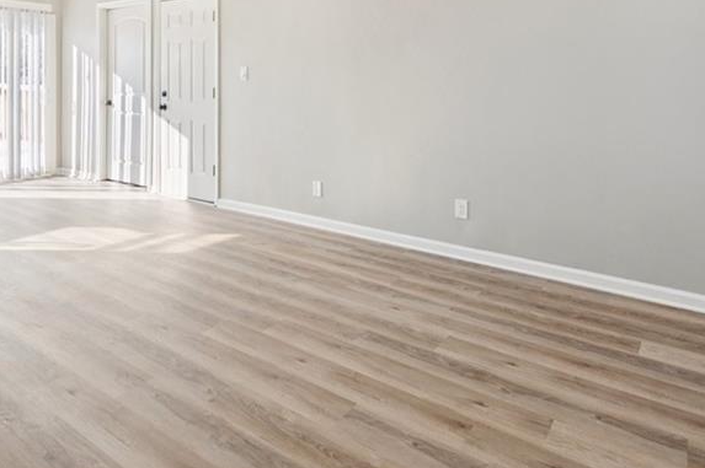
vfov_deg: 46.9
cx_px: 292
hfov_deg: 69.1
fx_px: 507
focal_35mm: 26
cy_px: 92
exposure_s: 1/200
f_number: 6.3
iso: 640
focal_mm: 14.5
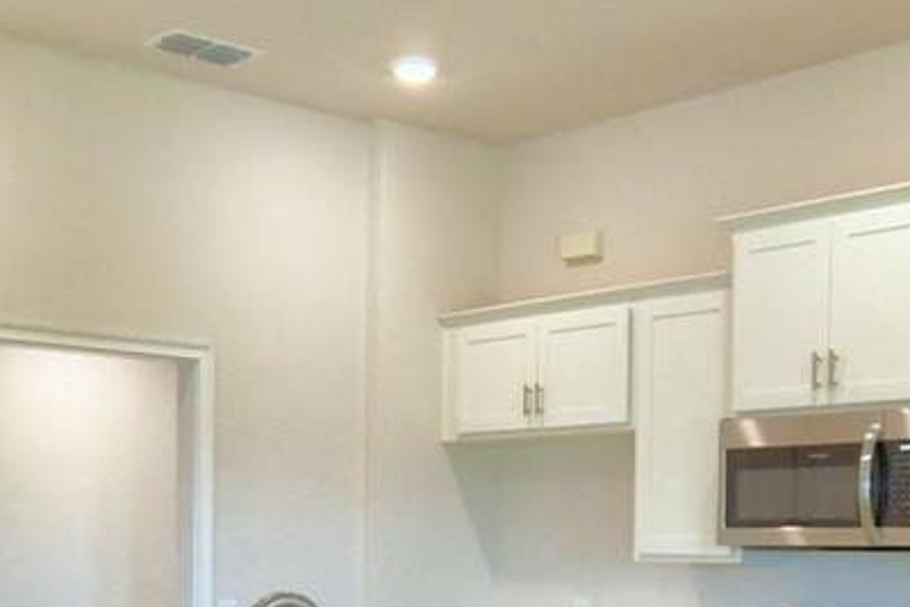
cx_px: 398
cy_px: 593
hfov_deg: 33.3
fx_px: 1517
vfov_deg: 21.9
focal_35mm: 60
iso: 400
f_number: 4.5
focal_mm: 10
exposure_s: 1/80
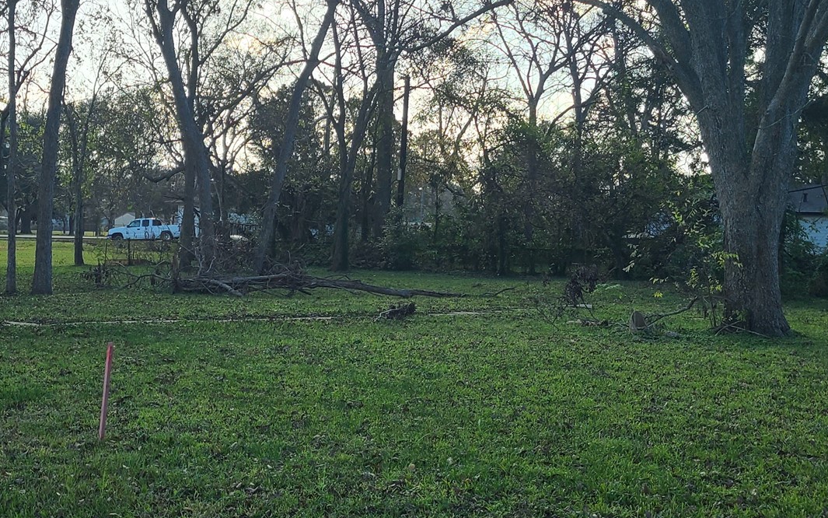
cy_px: 229
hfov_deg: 38.0
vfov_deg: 24.4
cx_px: 336
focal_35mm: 53
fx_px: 1196
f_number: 1.8
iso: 40
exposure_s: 1/1114
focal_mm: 5.4
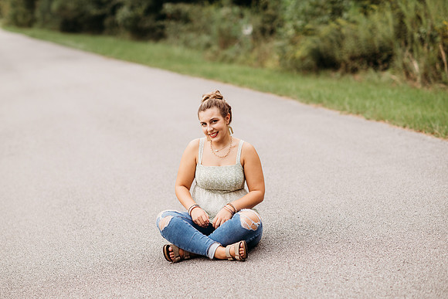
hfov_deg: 20.6
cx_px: 219
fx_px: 1235
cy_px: 150
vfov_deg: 13.8
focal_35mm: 99
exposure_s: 1/250
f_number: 2.2
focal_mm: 85
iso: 320
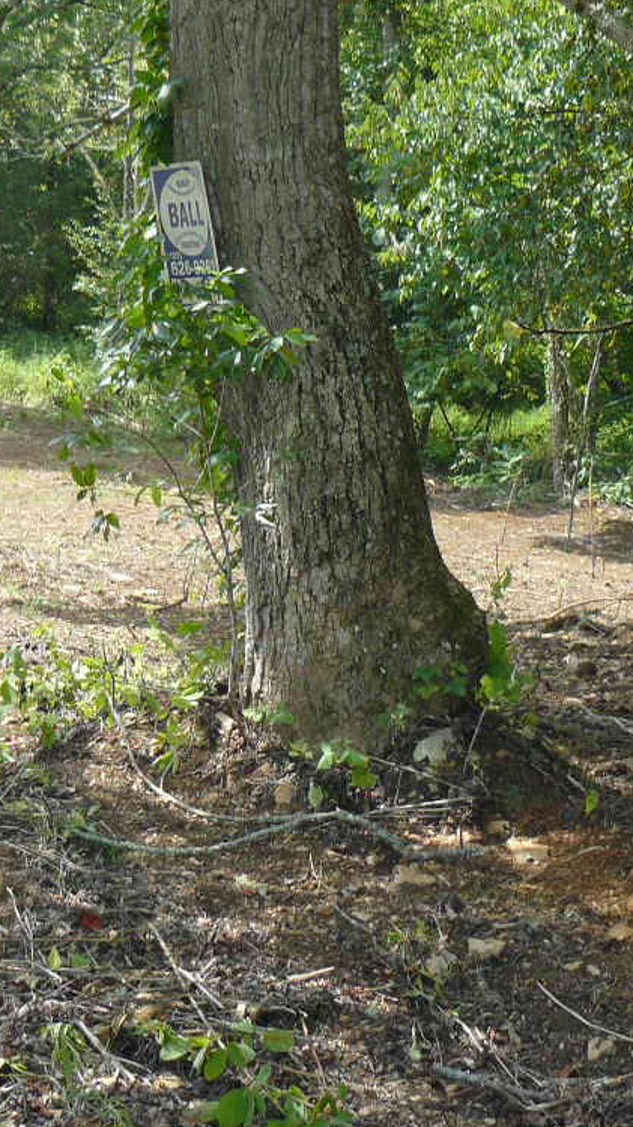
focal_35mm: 67
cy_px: 509
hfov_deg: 17.9
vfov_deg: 31.4
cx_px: 147
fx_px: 2000
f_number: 2.8
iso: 100
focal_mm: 6
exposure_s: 1/320
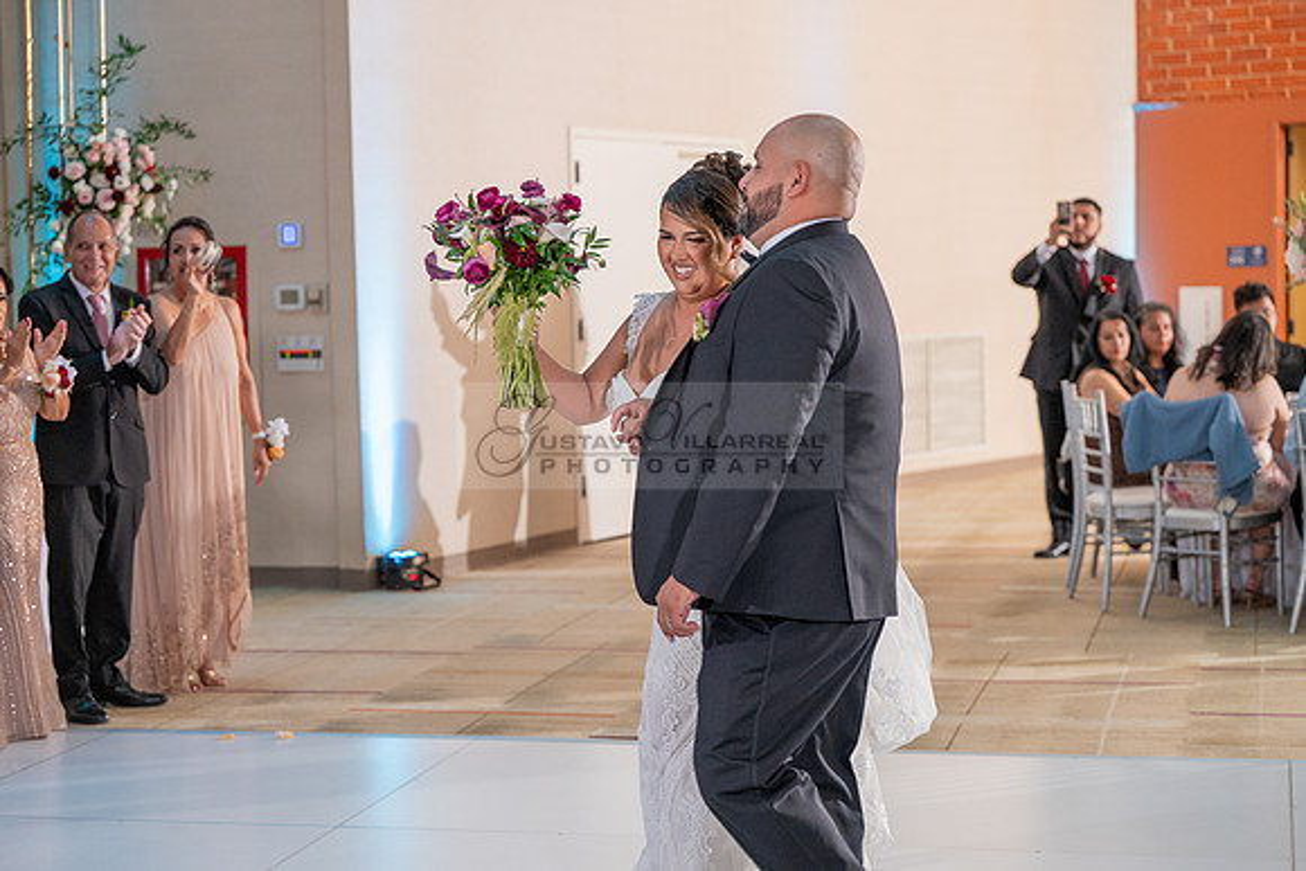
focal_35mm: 70
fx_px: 2540
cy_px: 436
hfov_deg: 28.8
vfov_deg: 19.5
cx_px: 653
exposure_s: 1/200
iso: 1600
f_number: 3.2
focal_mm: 70
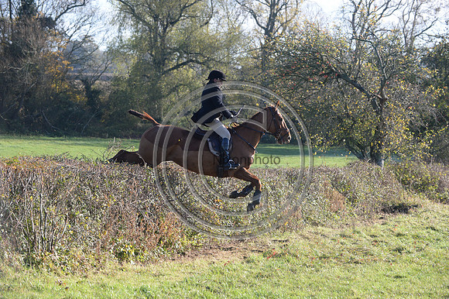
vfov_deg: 13.4
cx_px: 224
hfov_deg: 20.0
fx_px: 1271
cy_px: 150
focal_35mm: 102
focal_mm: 102
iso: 1000
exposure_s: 1/1250
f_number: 5
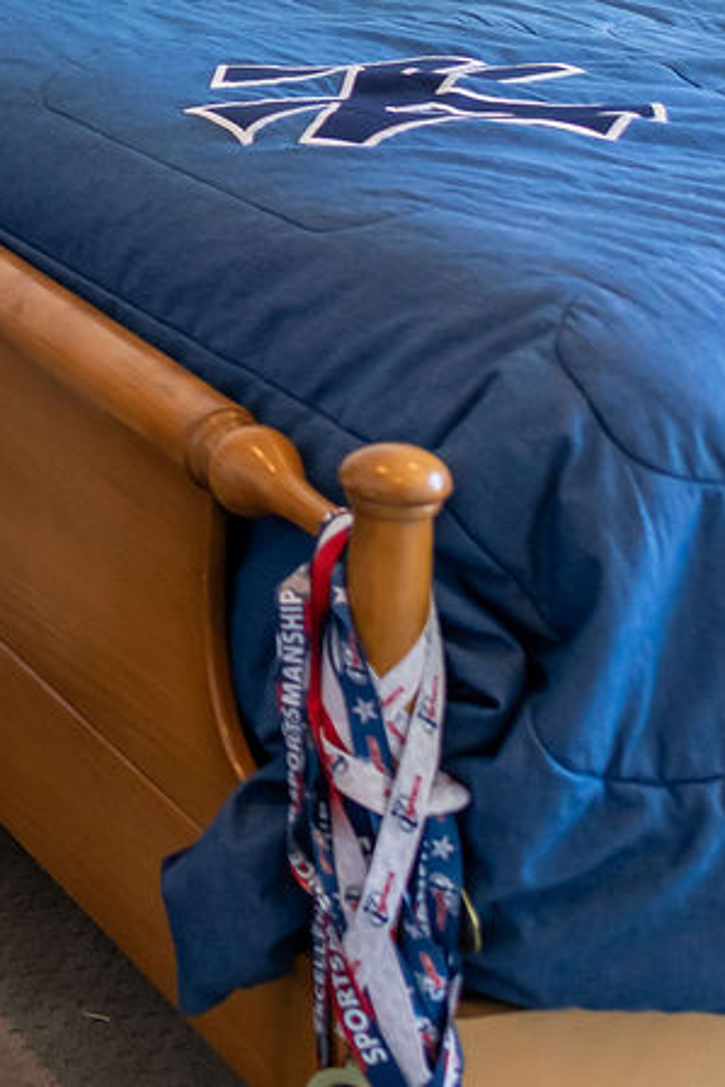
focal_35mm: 120
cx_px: -434
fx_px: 3622
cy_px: -194
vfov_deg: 16.4
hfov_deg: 10.9
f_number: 3.2
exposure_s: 1/250
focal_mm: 35
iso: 500
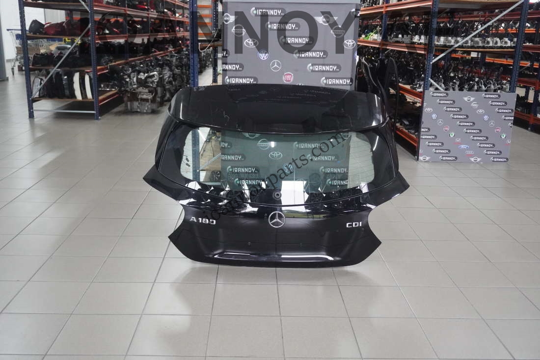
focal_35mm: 34
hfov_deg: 55.1
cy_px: 180
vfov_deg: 38.3
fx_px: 517
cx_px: 270
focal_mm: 23
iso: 4000
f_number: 4
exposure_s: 1/160
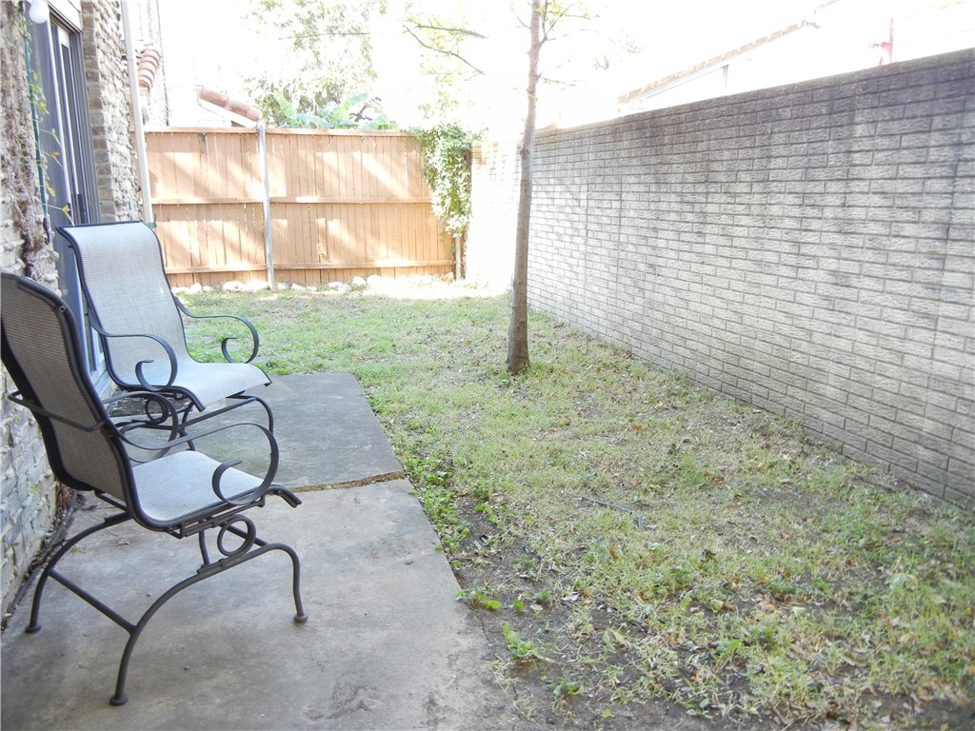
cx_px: 488
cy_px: 366
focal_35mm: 30
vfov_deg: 46.8
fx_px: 845
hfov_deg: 60.0
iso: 223
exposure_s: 1/30
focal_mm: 5.4
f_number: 3.5
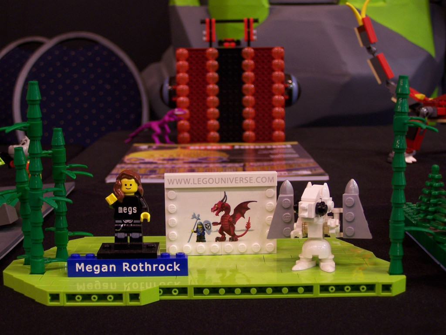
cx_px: 223
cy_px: 168
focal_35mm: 64
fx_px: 825
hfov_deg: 30.3
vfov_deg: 22.9
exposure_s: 1/2
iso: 80
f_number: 3.2
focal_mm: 10.7
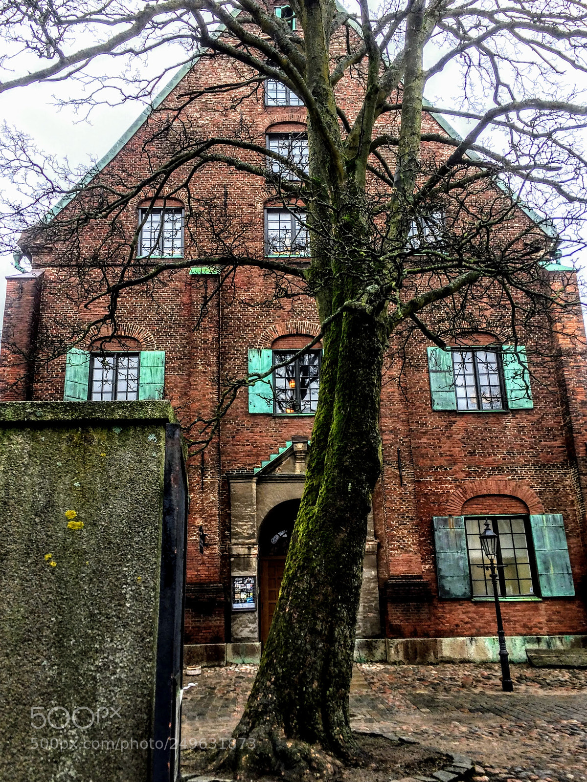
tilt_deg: +18.8
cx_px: 294
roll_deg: -1.5
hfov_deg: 48.2
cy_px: 391
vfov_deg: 61.7
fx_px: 656
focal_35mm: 29
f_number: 2.2
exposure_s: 1/184
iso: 32
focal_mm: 4.15
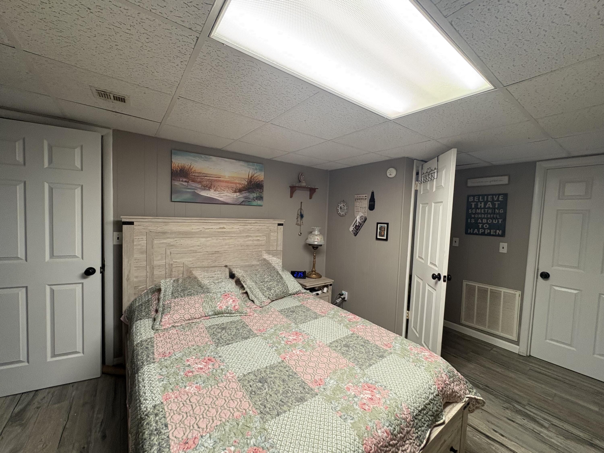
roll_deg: -1.2
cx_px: 302
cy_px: 226
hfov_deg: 102.1
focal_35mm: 14
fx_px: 244
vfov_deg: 85.7
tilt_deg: -2.6
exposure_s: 1/60
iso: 320
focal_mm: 2.22
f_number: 2.2
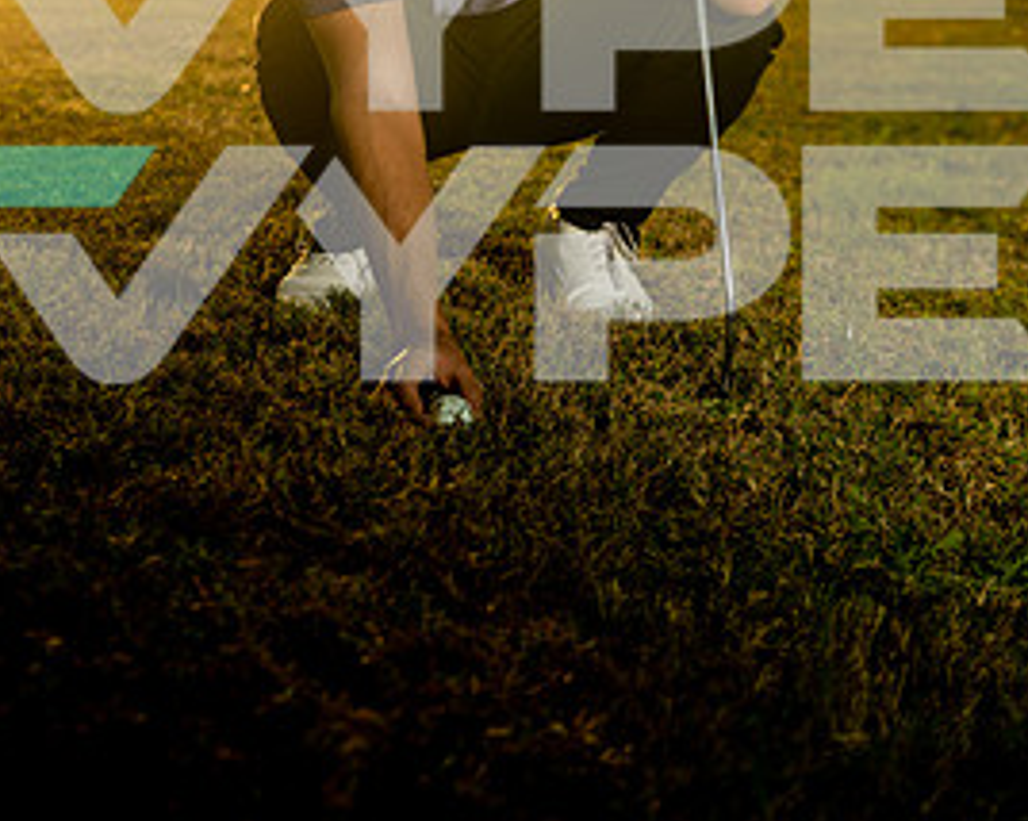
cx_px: 499
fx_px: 3071
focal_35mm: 101
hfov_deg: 19.0
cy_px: -4
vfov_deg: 15.0
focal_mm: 64
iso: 400
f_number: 4.5
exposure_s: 1/250
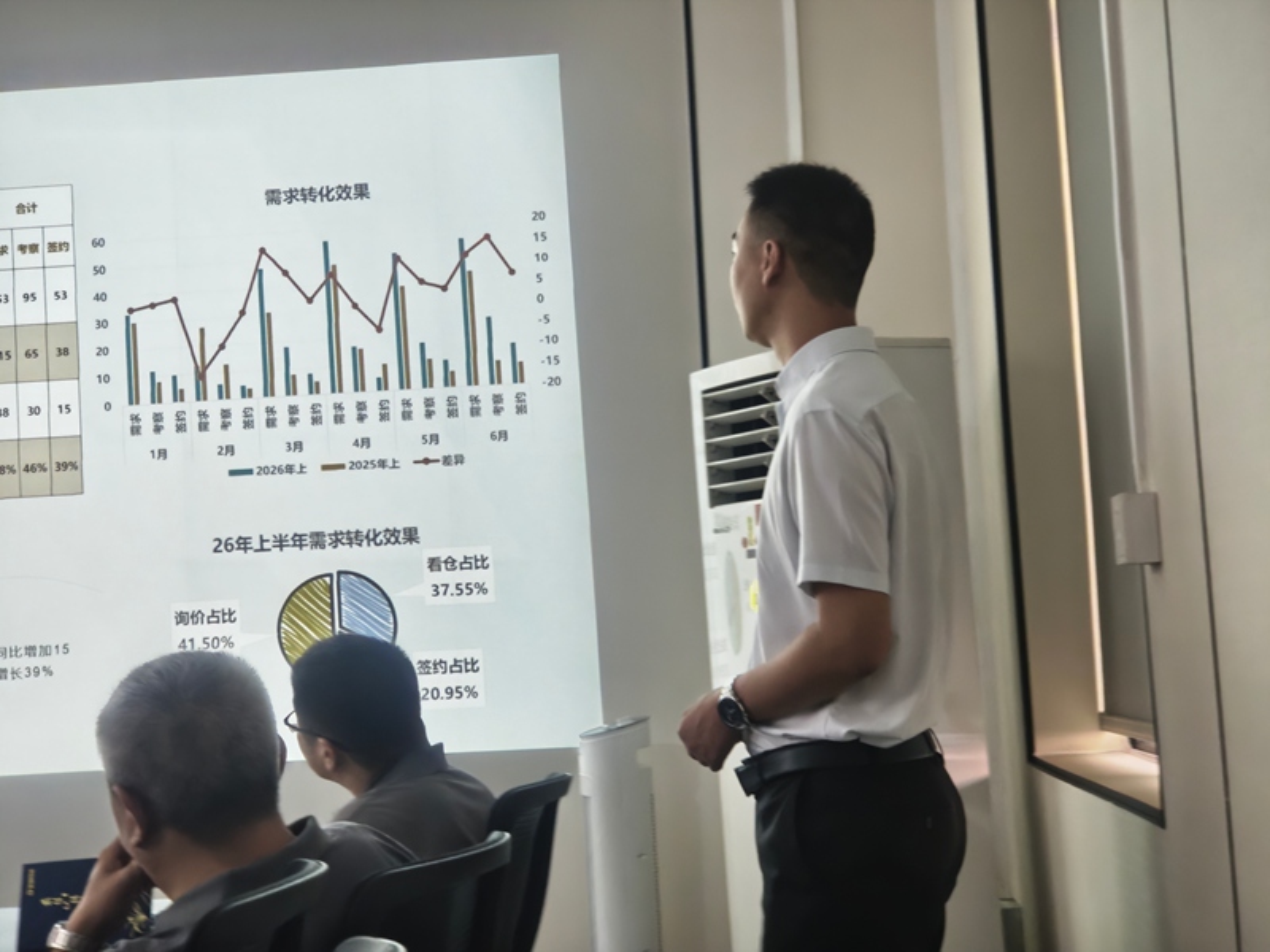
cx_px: 635
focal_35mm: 60
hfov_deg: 32.2
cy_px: 476
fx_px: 2201
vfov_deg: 24.4
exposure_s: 1/30
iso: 800
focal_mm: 9
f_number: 2
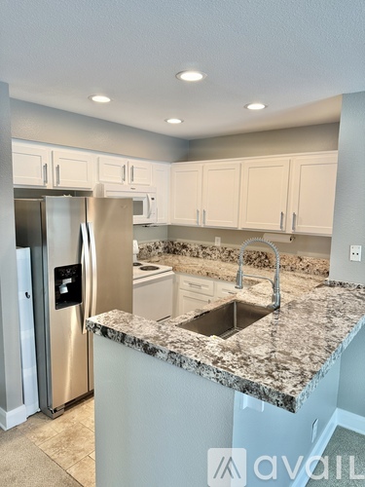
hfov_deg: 56.8
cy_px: 244
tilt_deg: -6.5
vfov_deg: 71.6
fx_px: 337
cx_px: 182
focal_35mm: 24
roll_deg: -1.5
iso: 100
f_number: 1.78
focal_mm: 6.76
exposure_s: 1/120
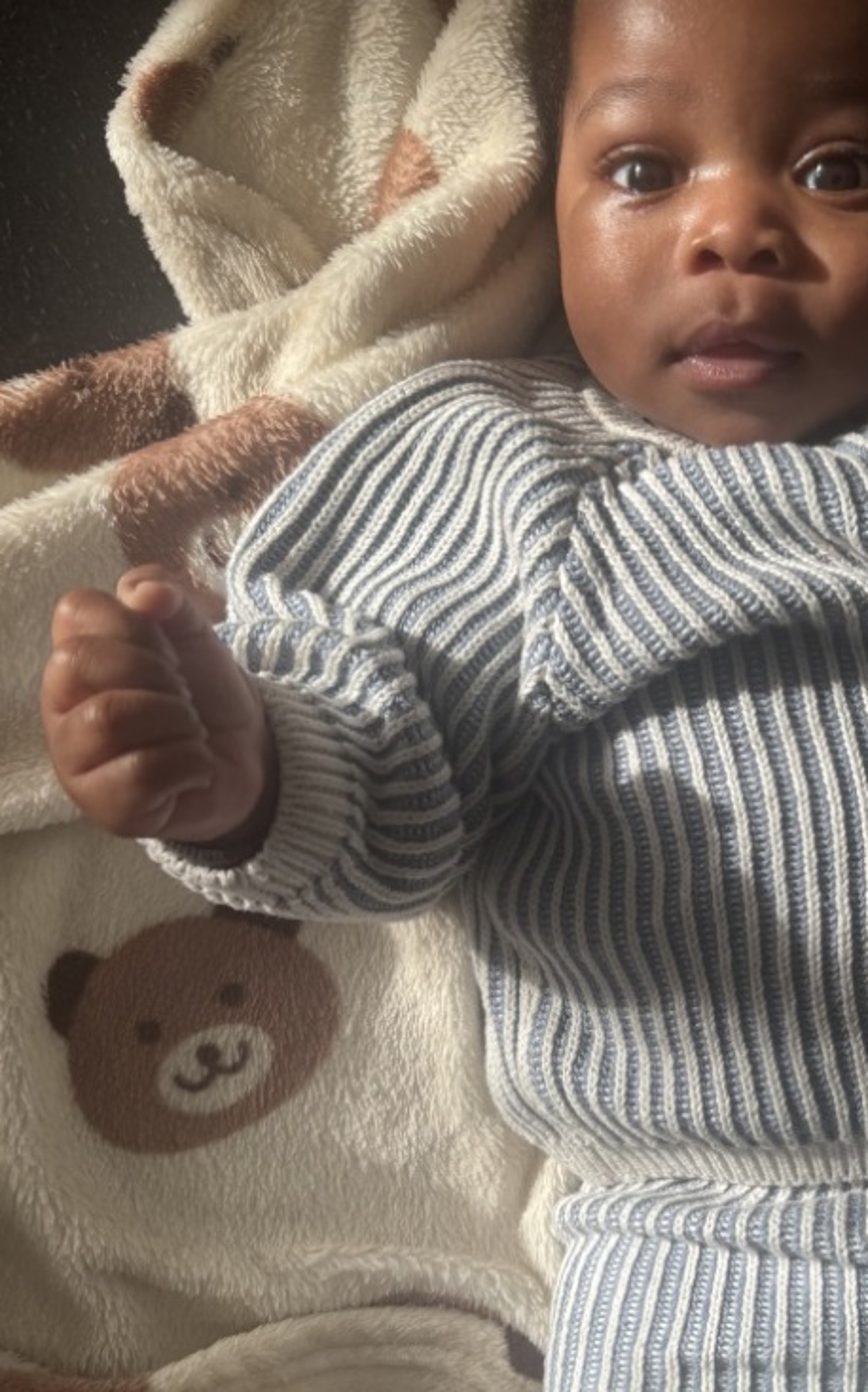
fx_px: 1402
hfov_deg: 33.3
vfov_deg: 52.6
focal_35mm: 37
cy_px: 784
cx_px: 714
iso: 80
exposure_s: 1/100
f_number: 1.78
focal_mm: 6.76
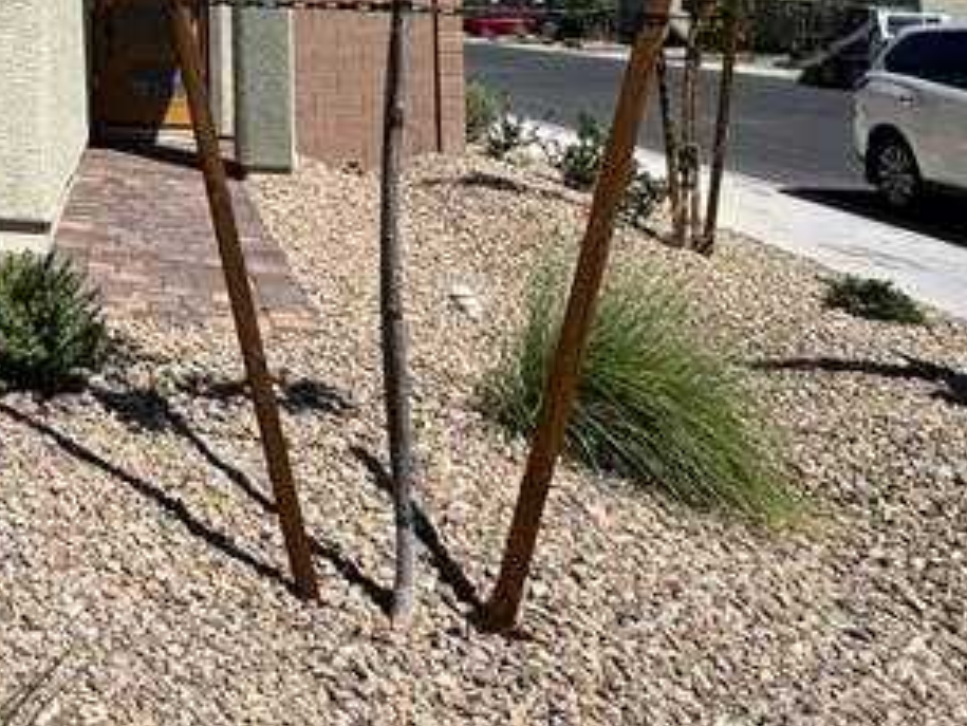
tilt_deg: +4.3
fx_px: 1313
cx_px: -349
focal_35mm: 47
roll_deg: -0.2
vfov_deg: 28.0
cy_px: -82
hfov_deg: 30.2
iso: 50
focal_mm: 2.22
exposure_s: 1/3717
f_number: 2.2
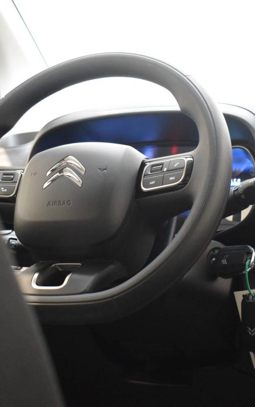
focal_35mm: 69
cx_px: 103
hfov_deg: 18.8
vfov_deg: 29.8
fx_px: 767
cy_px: 204
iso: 3200
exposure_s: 1/30
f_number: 4.2
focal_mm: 30
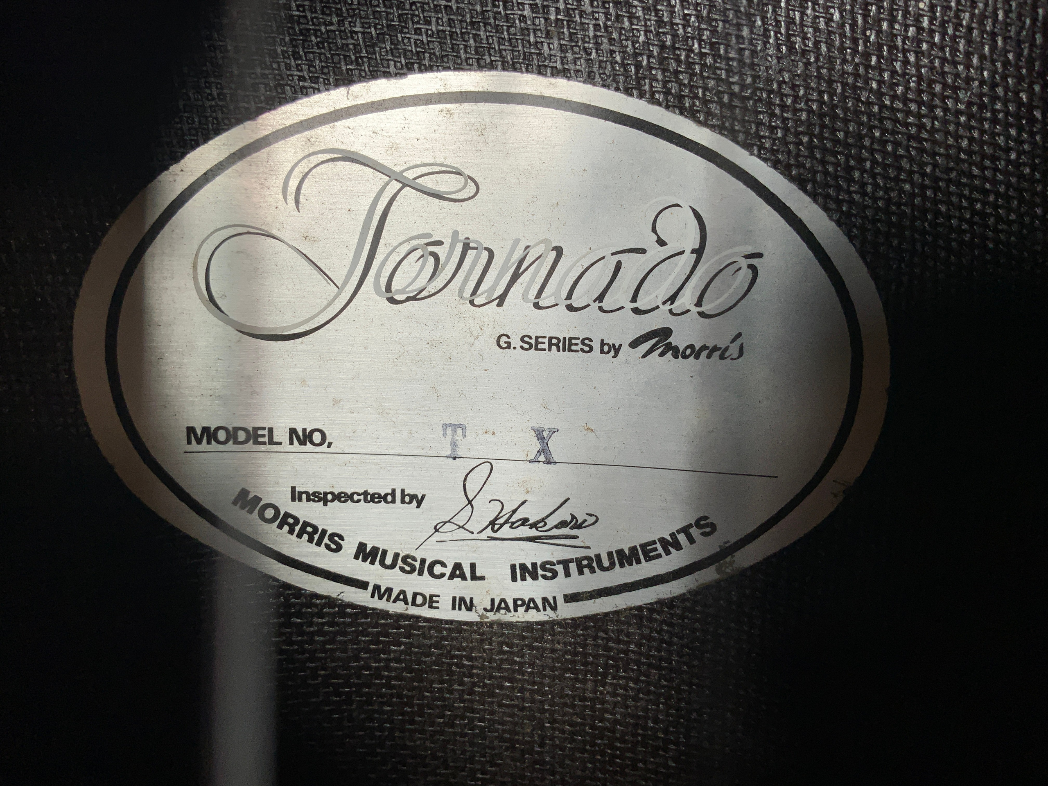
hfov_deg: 61.7
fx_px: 878
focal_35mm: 29
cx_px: 524
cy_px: 393
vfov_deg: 48.2
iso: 20
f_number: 1.8
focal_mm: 3
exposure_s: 1/156
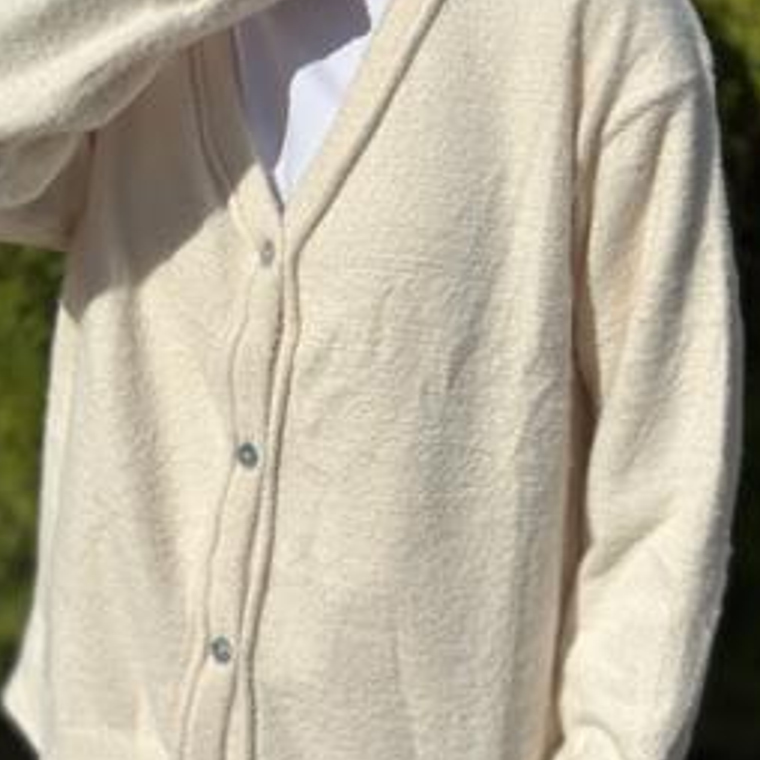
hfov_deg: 25.0
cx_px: 356
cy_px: 486
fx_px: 1714
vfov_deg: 24.9
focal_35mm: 69
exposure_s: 1/18868
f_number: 1.78
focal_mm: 6.86
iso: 64
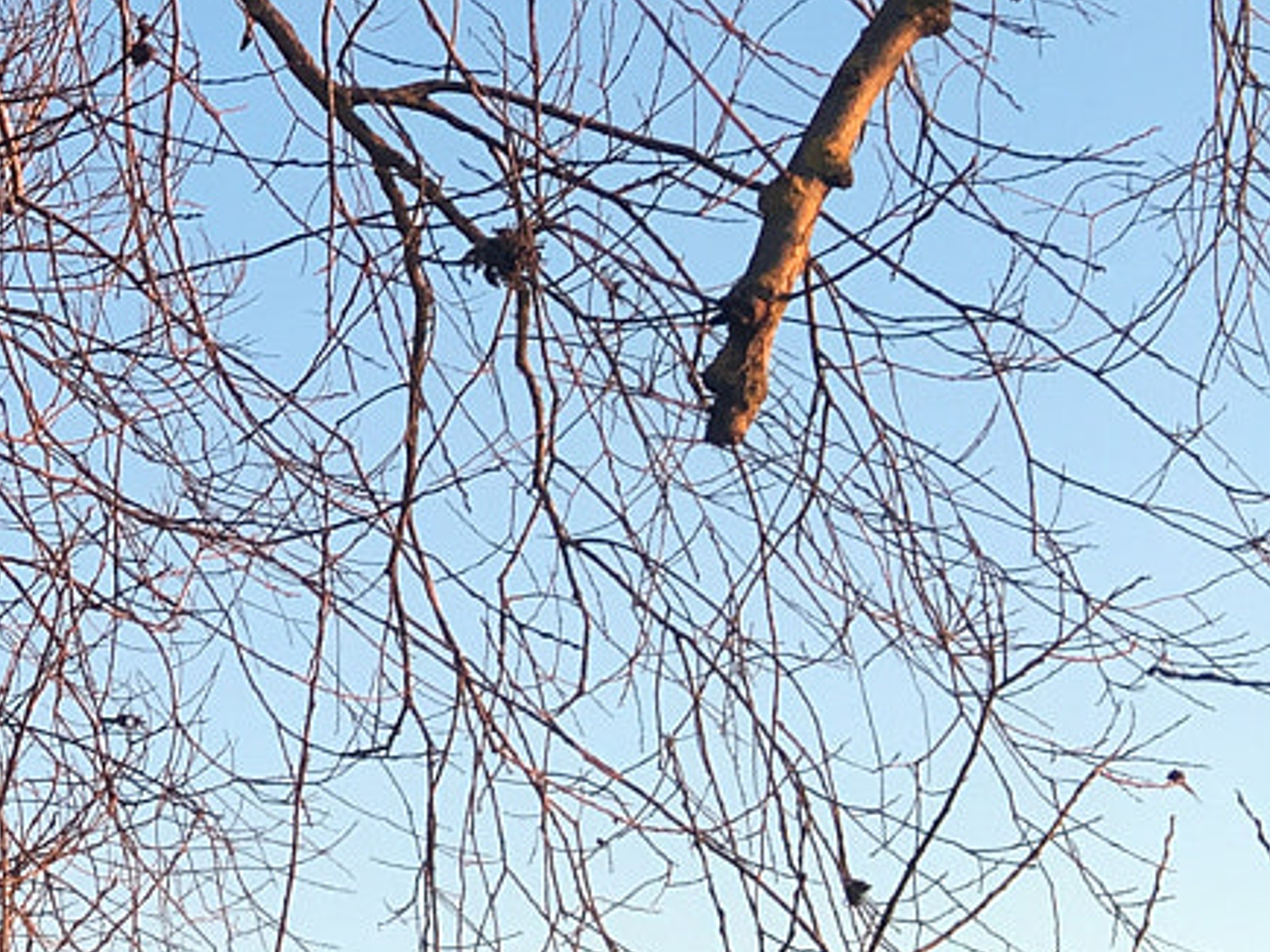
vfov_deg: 13.5
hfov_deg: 15.6
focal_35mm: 107
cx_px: -1068
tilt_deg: +29.0
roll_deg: +2.7
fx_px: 3923
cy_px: -161
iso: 25
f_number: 2.2
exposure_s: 1/100
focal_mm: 4.15
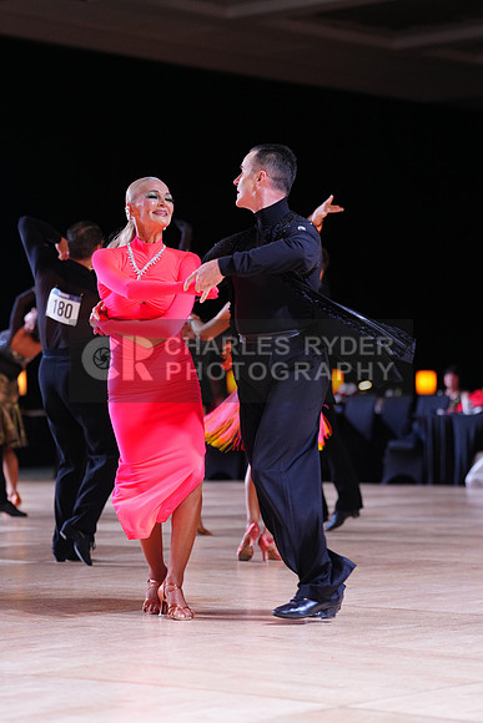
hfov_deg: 12.6
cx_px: 242
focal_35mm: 109
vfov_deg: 18.8
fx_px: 2192
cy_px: 362
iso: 1600
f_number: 2.8
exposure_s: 1/500
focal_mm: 109
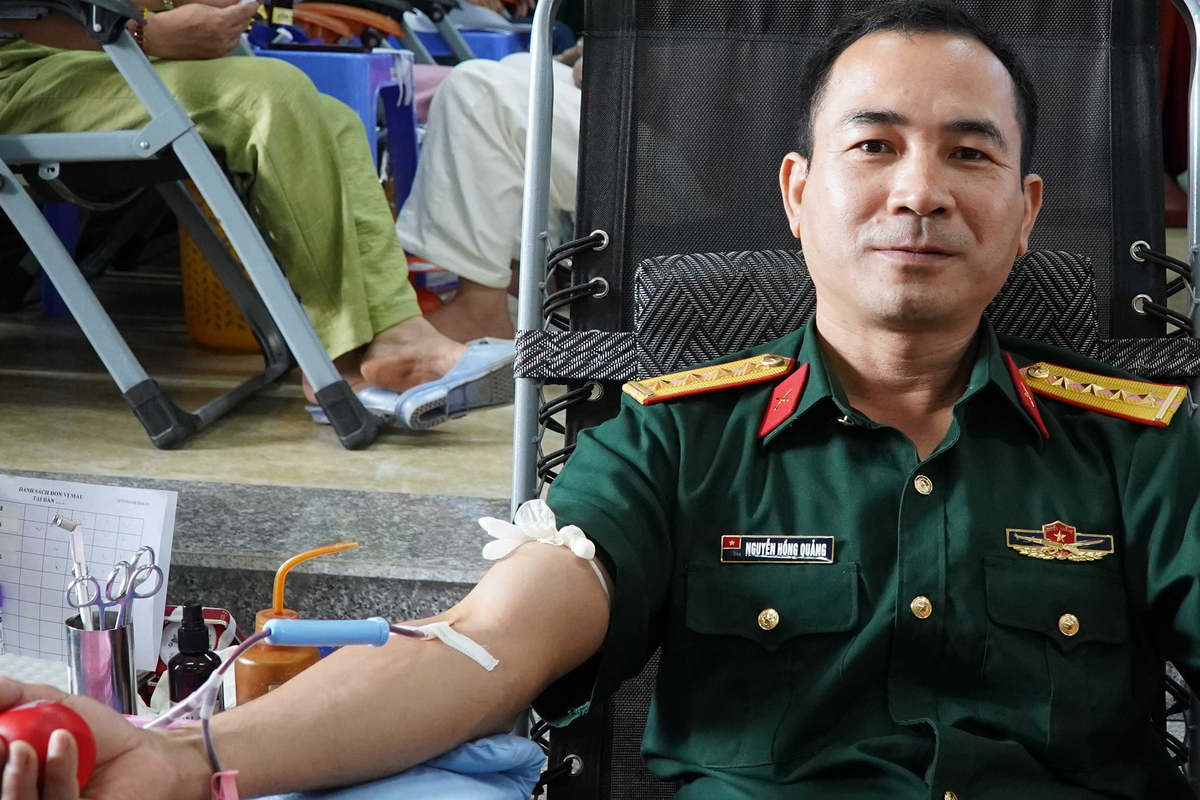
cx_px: 747
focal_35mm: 58
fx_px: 1933
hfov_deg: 34.3
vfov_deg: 23.3
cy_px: 287
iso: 4000
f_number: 6.3
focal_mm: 30
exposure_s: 1/125
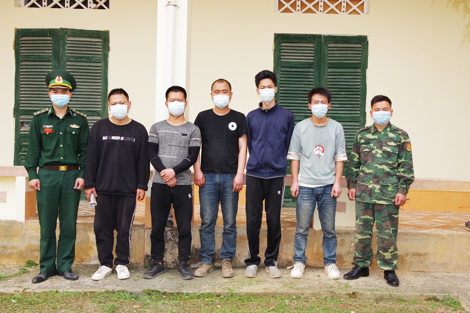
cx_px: 235
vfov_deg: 31.9
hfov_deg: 46.4
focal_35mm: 42
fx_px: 548
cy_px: 156
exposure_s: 1/180
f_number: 10
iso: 400
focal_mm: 28
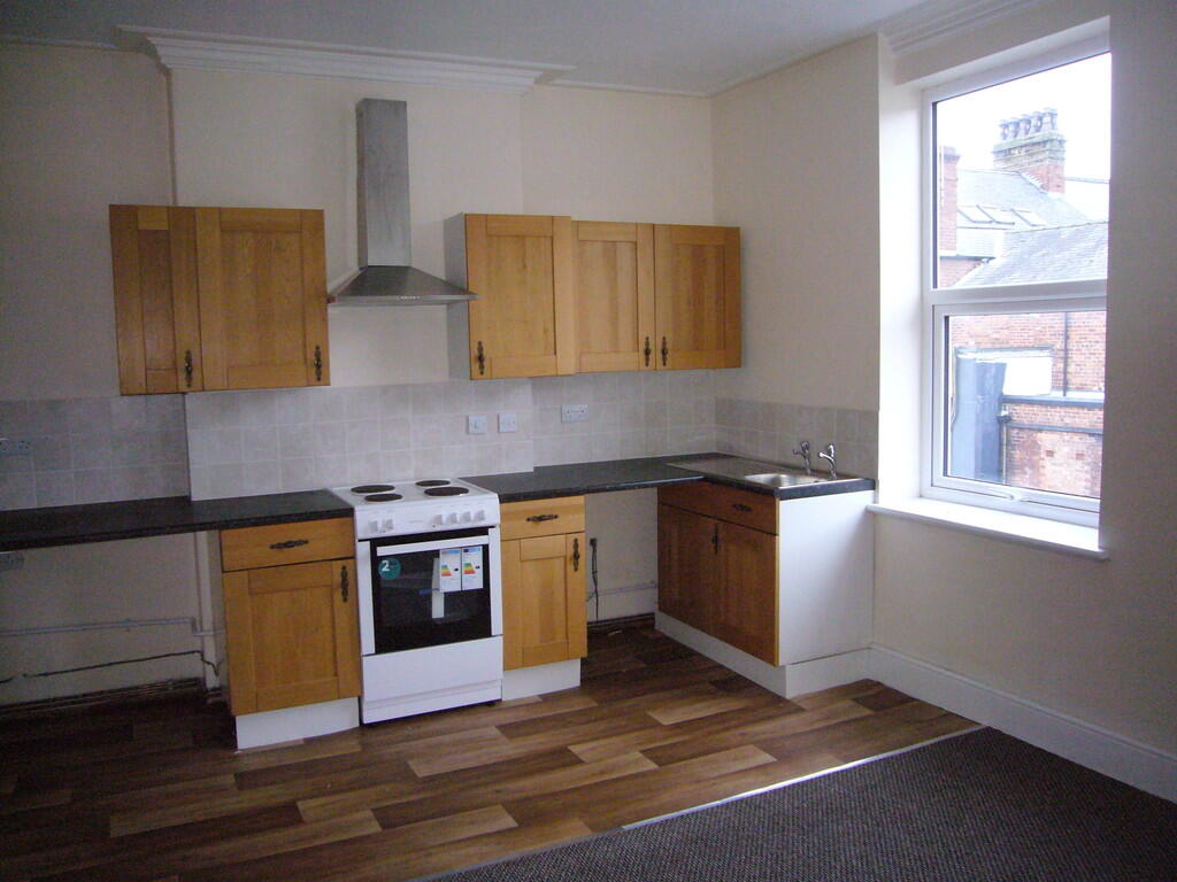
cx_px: 588
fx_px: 952
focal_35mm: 28
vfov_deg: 49.7
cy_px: 441
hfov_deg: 63.4
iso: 400
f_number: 2.8
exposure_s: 1/30
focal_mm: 4.6
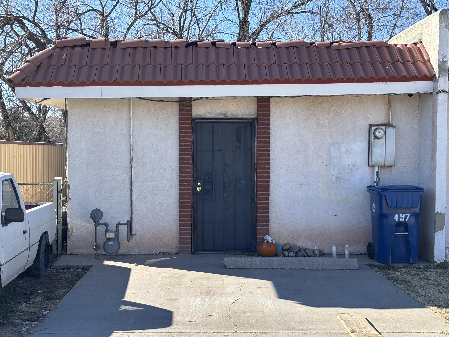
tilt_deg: -1.5
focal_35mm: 52
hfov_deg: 36.8
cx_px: 224
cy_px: 168
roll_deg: -0.4
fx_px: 674
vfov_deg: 28.0
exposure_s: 1/1127
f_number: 1.6
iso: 32
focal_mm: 5.96
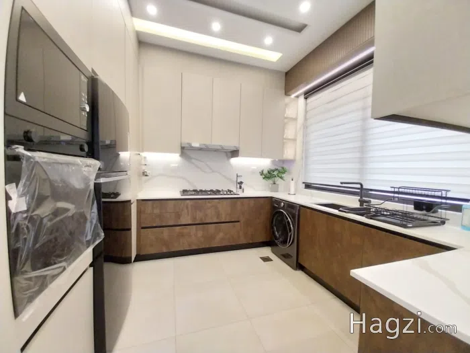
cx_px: 235
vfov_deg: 89.9
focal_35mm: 13
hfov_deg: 106.2
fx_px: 177
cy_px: 176
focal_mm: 1.3
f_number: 2.2
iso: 200
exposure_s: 1/33
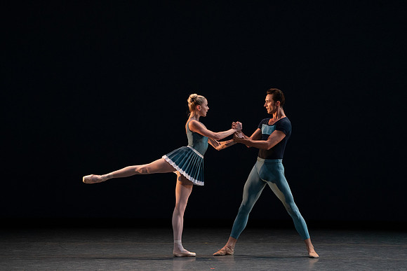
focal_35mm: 342
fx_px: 3867
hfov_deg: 6.0
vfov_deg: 4.0
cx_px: 204
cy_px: 136
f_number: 8
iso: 5000
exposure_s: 1/400
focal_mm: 342
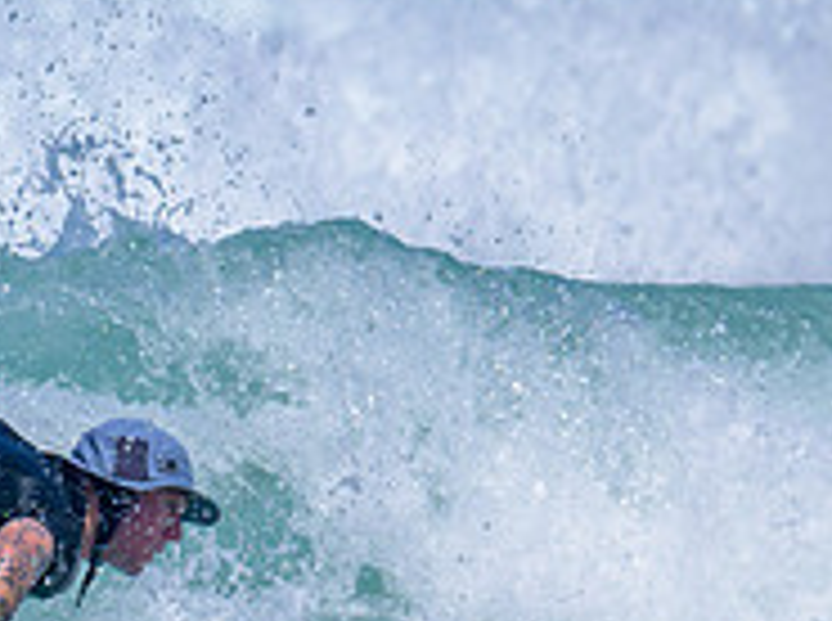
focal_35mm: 1972
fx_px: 47305
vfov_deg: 0.8
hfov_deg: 1.0
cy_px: 681
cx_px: 470
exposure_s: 1/2000
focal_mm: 480
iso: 360
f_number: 11
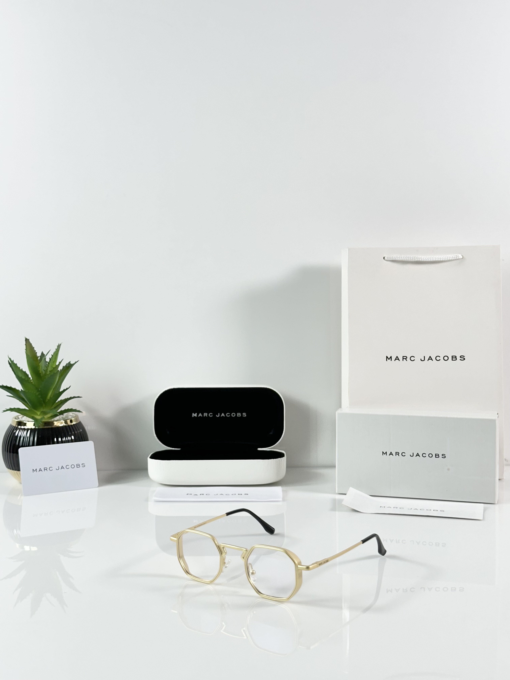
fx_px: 943
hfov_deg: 30.3
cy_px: 340
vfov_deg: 39.7
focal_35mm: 48
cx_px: 255
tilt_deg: -4.4
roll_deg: +0.3
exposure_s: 1/100
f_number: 1.78
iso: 64
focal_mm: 6.86
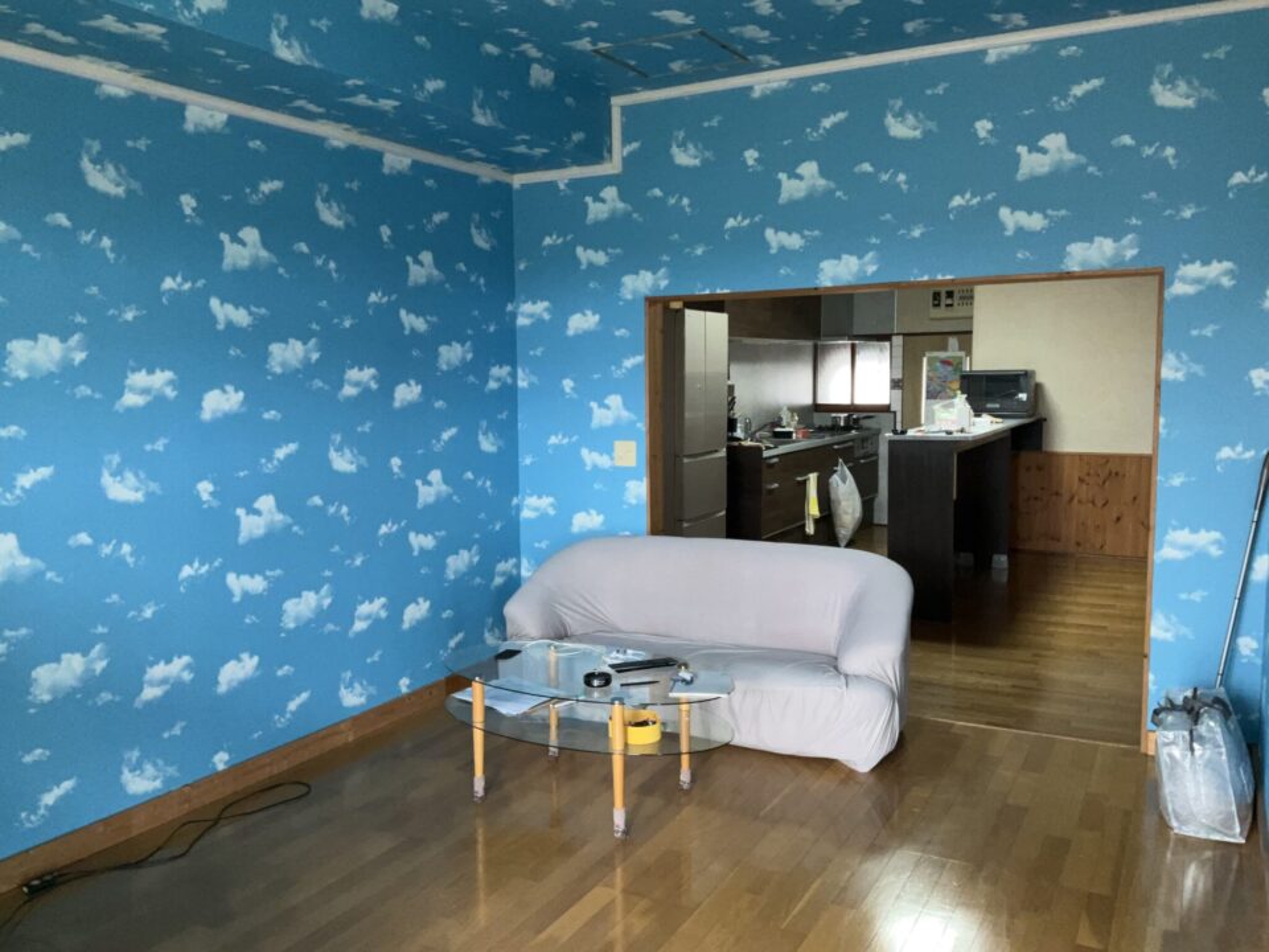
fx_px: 1063
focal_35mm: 29
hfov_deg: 61.7
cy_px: 476
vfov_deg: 48.2
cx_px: 634
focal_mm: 3
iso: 80
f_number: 1.8
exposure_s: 1/60
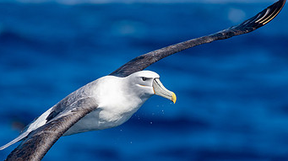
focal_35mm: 1092
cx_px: 165
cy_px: 150
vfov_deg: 1.1
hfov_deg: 2.0
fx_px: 8331
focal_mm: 500
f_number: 6.3
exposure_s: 1/2500
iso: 450
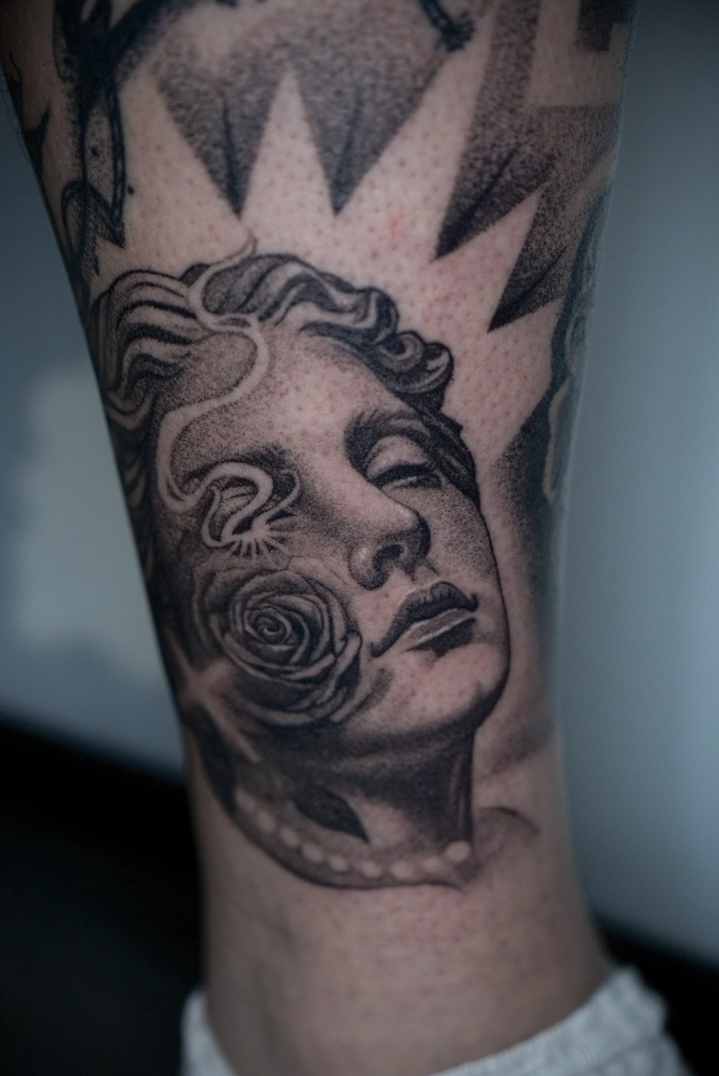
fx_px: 1884
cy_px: 538
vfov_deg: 31.9
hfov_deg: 21.6
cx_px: 360
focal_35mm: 63
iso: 640
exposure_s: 1/100
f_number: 2.8
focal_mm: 42
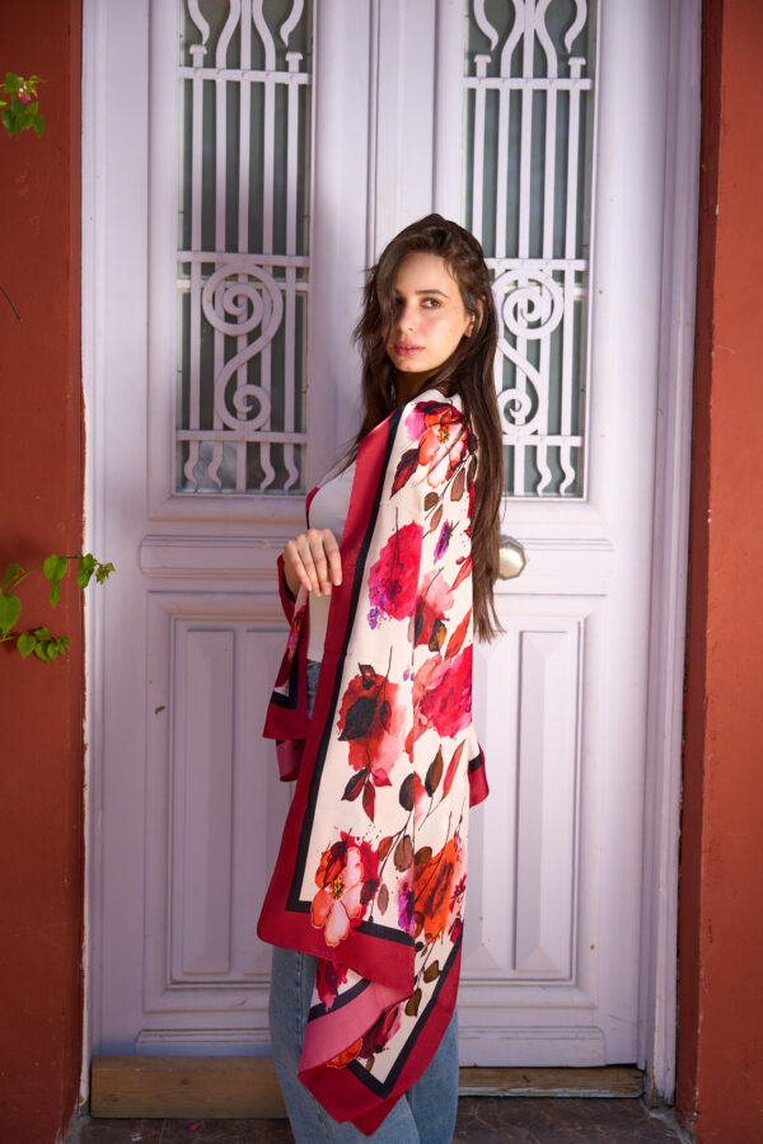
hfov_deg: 29.9
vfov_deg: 43.6
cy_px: 572
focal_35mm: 45
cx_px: 382
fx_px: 1431
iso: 400
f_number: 3.2
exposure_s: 1/2000
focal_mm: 45
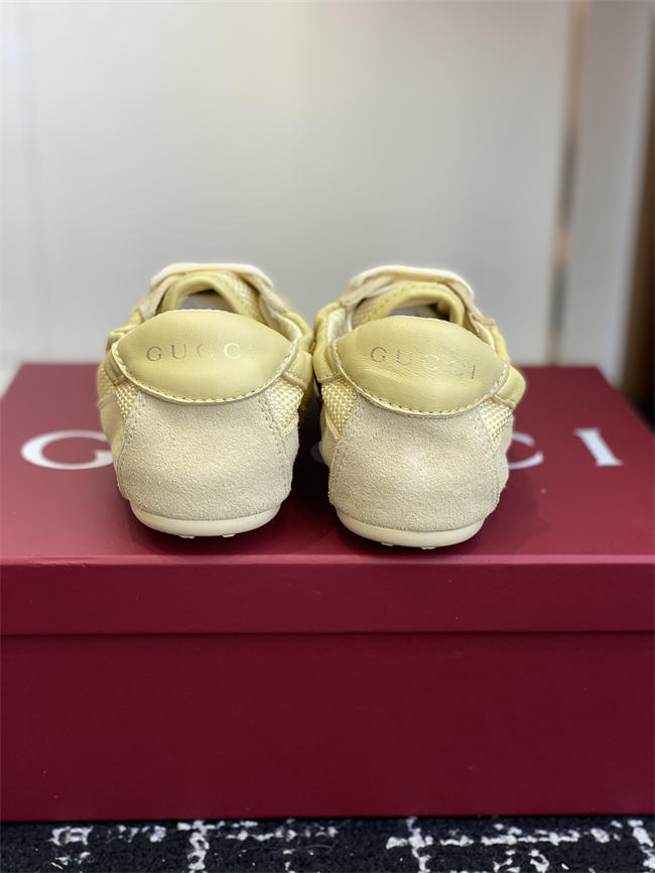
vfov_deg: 36.8
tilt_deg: -19.6
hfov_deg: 28.0
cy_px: 436
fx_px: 1311
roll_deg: -1.8
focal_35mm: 52
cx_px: 328
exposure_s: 1/122
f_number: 2
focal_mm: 6
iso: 40
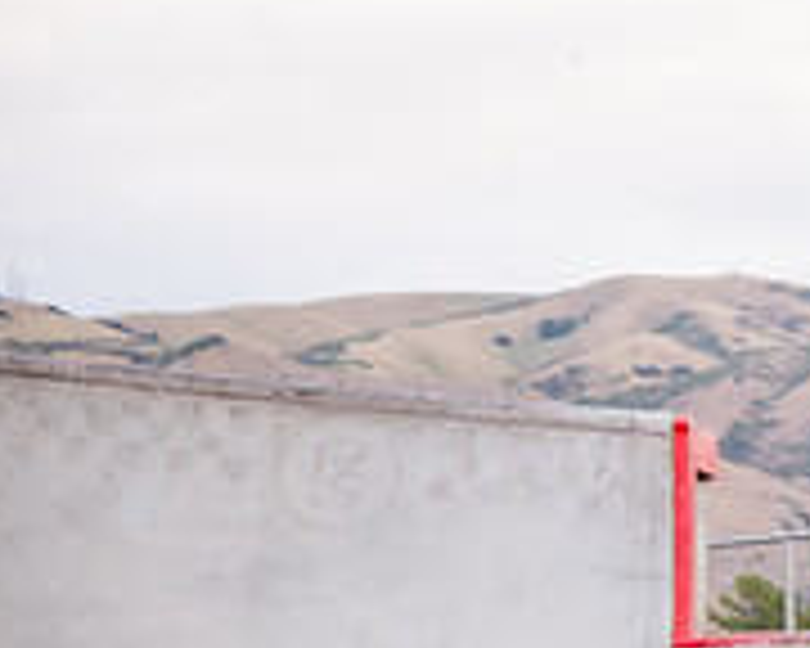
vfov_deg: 7.3
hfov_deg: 8.9
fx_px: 5058
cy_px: 333
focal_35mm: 211
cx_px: 1282
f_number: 4
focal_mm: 70
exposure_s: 1/640
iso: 2500
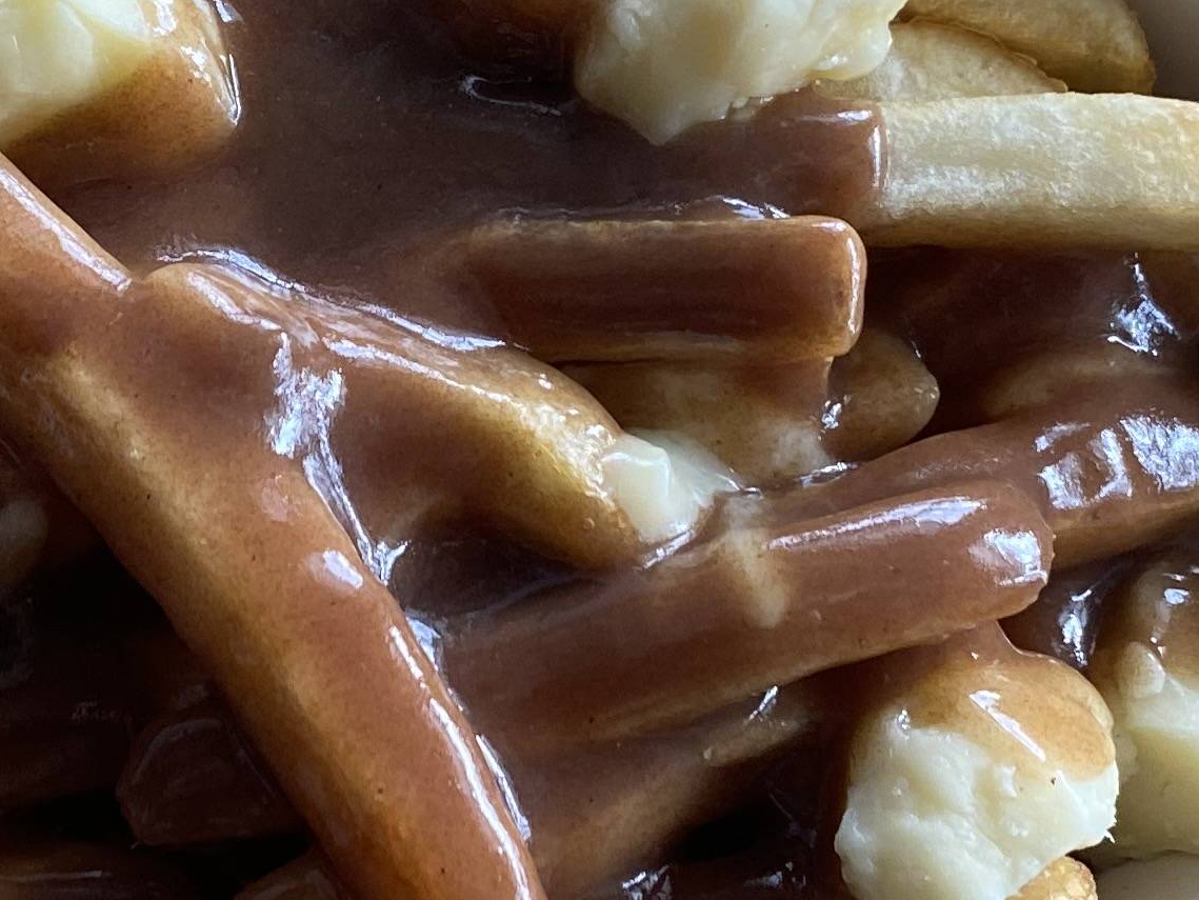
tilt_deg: -79.6
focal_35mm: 92
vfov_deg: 16.0
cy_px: 226
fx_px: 3188
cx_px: 355
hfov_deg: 21.2
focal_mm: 4.25
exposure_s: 1/121
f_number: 1.8
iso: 100
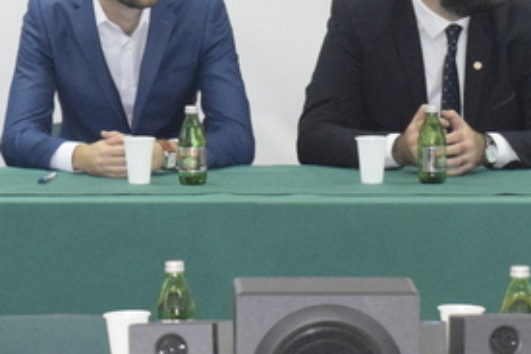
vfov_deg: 5.1
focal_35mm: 268
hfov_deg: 7.7
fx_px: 3950
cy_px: -40
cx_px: 382
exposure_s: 1/100
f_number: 5.3
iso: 4000
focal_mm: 48
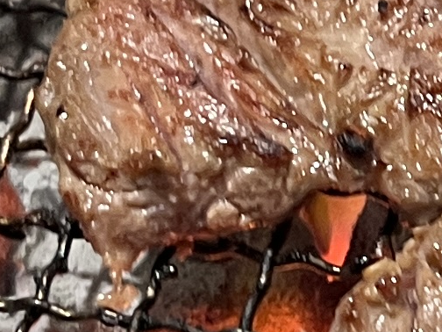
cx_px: 617
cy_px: 210
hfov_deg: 9.3
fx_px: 2656
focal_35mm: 208
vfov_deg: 7.1
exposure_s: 1/60
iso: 160
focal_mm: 5.1
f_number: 1.6
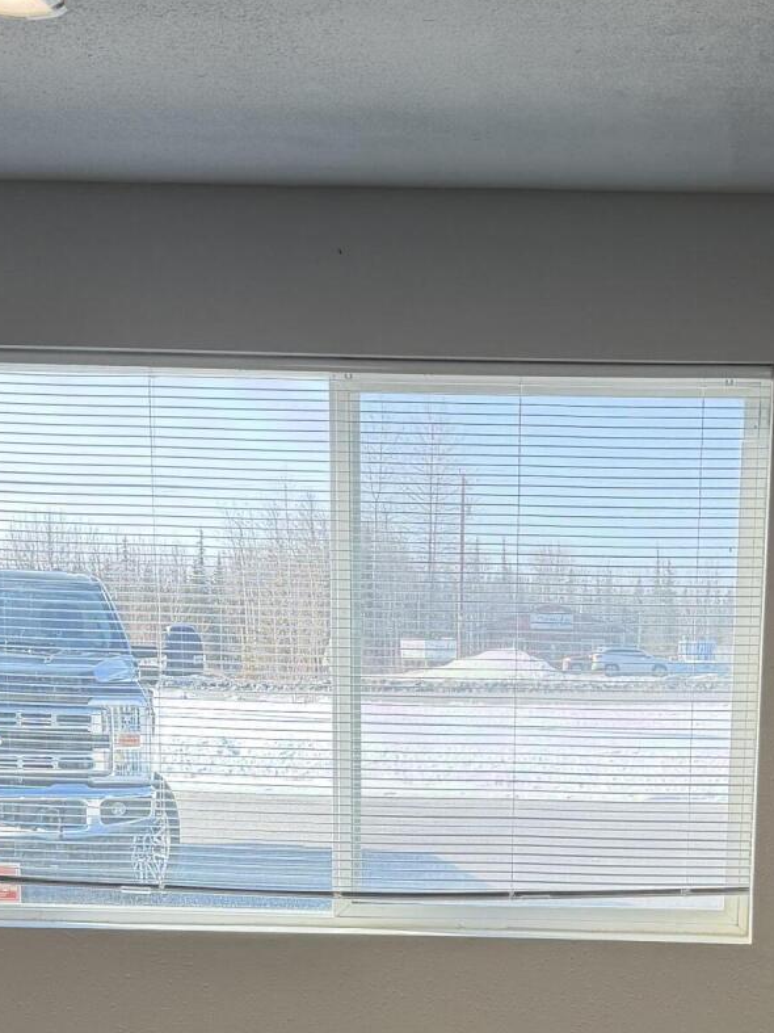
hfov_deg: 23.8
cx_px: 568
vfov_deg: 30.1
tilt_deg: -9.6
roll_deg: -0.9
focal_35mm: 61
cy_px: 959
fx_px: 1819
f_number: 1.78
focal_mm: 6.76
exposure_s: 1/336
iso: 80
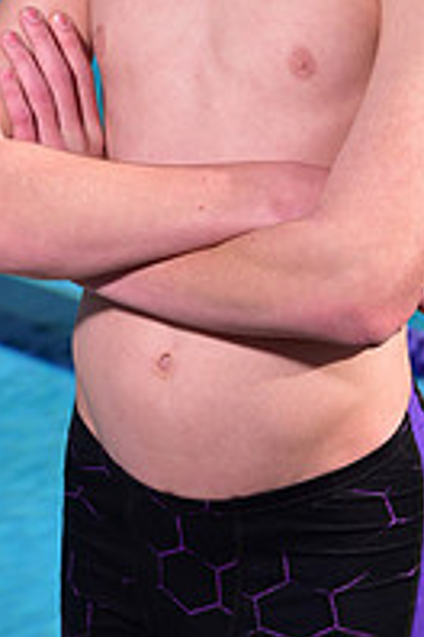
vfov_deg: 5.0
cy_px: -125
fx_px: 7260
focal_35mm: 411
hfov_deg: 3.3
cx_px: 255
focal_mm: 140
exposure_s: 1/250
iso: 80
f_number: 9
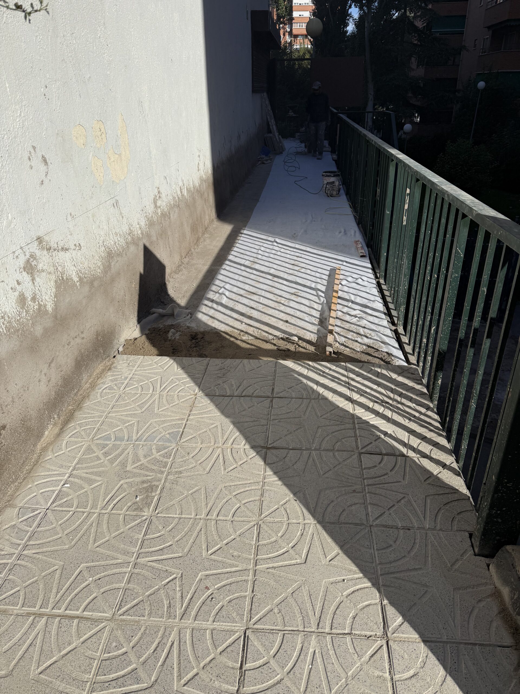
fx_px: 481
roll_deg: +1.6
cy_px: 347
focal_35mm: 24
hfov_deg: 56.8
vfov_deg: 71.6
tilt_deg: -26.7
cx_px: 260
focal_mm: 6.76
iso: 80
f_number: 1.78
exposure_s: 1/8130
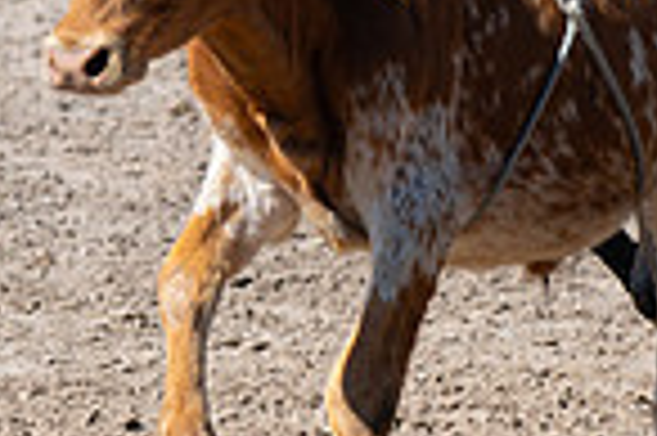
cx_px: 202
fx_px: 18813
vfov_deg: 1.3
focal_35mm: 1032
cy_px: -18
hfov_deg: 2.0
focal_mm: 260
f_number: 5.6
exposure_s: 1/1000
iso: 250
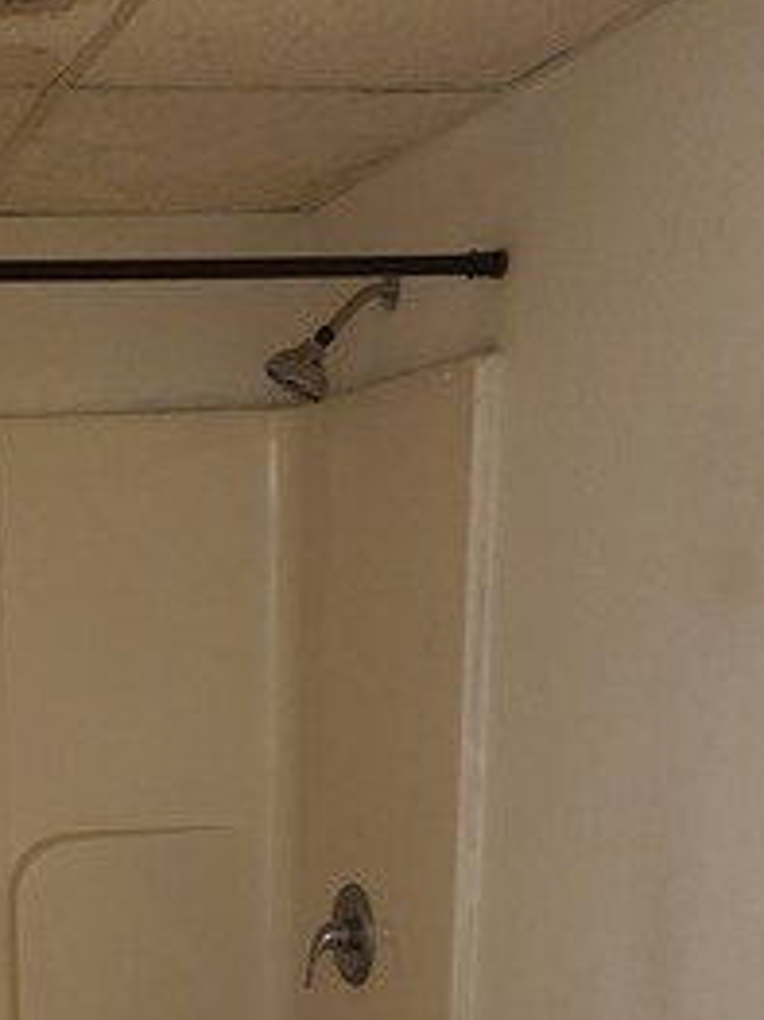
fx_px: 1944
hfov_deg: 21.3
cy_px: 1076
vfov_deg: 27.3
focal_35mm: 66
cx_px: -39
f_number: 1.8
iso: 250
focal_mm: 5.4
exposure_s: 1/40
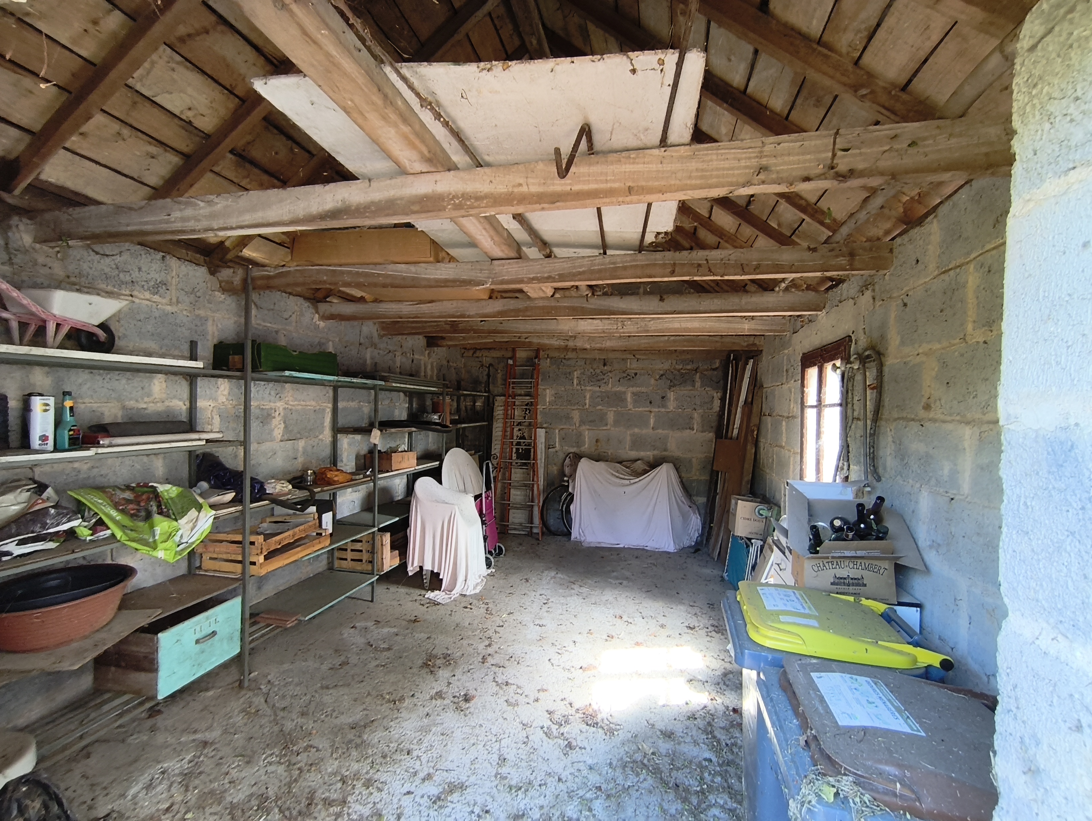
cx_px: 546
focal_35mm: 15
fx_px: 473
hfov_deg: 98.1
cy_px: 410
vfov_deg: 81.8
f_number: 2.2
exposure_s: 1/50
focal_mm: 1.65
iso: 64
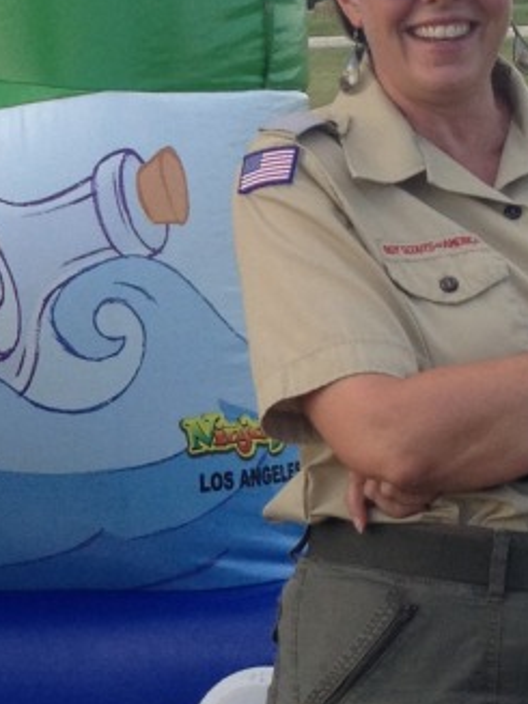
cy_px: 264
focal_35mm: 146
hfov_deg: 9.9
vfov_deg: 13.5
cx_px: -220
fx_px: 2971
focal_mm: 4.28
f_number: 2.4
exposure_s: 1/428
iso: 50
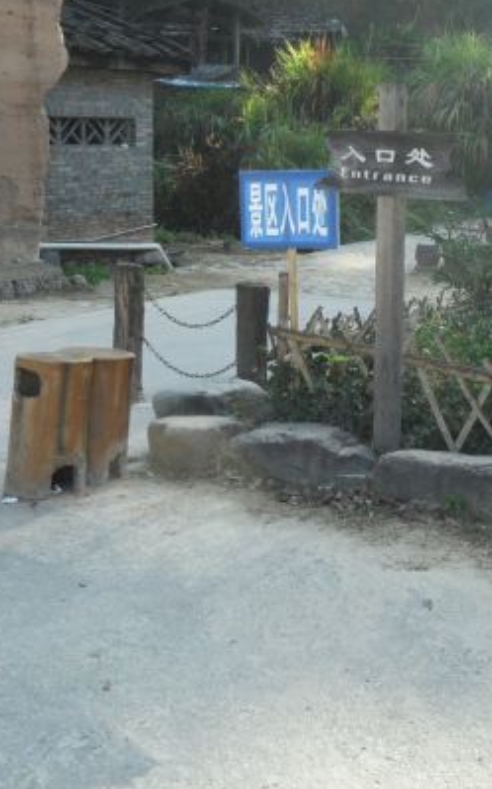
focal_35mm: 48
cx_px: 461
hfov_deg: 25.8
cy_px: 294
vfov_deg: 41.5
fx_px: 1031
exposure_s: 1/250
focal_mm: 3.9
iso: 80
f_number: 3.2
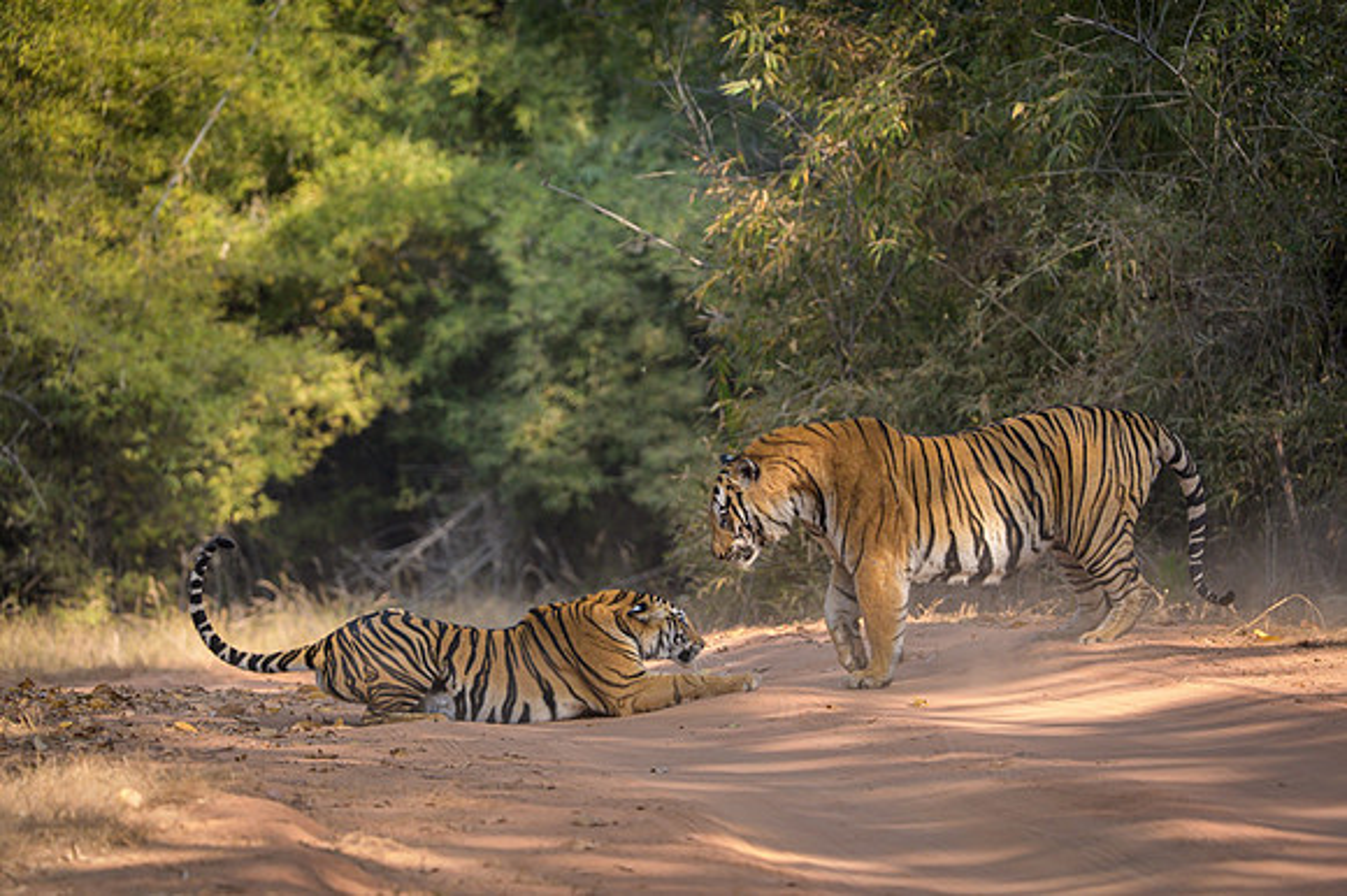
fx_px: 9421
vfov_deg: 5.4
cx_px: 662
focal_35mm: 252
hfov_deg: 8.2
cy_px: 441
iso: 1600
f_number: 4
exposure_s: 1/1600
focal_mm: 230
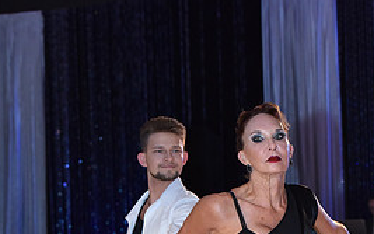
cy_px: 315
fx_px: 1917
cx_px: 216
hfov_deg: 11.1
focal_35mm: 188
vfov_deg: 6.9
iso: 2000
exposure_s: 1/320
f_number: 4.5
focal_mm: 85
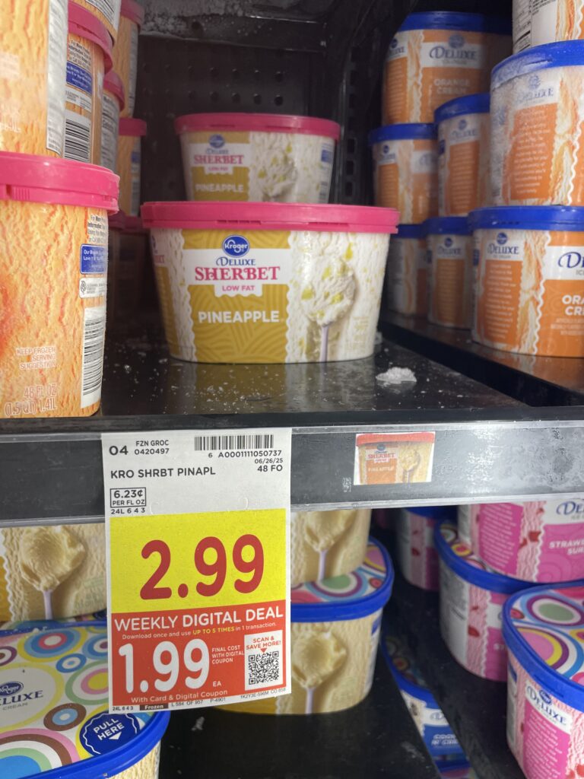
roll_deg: -1.9
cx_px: 292
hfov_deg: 53.1
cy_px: 390
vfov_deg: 67.3
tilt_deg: -12.6
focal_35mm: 26
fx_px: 585
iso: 80
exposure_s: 1/120
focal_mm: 4.2
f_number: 1.6
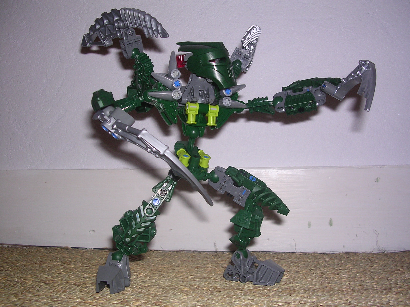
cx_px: 205
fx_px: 450
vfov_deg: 37.7
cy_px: 154
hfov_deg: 49.0
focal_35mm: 38
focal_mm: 5.8
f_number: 2.8
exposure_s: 1/60.1
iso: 100
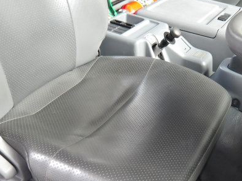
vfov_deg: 32.3
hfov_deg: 42.2
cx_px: 167
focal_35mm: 44
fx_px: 308
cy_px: 134
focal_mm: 4.9
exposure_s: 1/19
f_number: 3
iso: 200
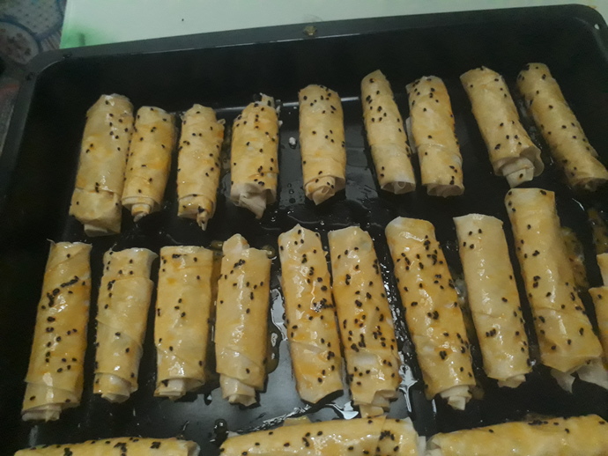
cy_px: 228
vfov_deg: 51.4
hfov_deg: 65.3
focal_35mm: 27
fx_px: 474
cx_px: 304
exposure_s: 1/10
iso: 800
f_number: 1.9
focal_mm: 3.6
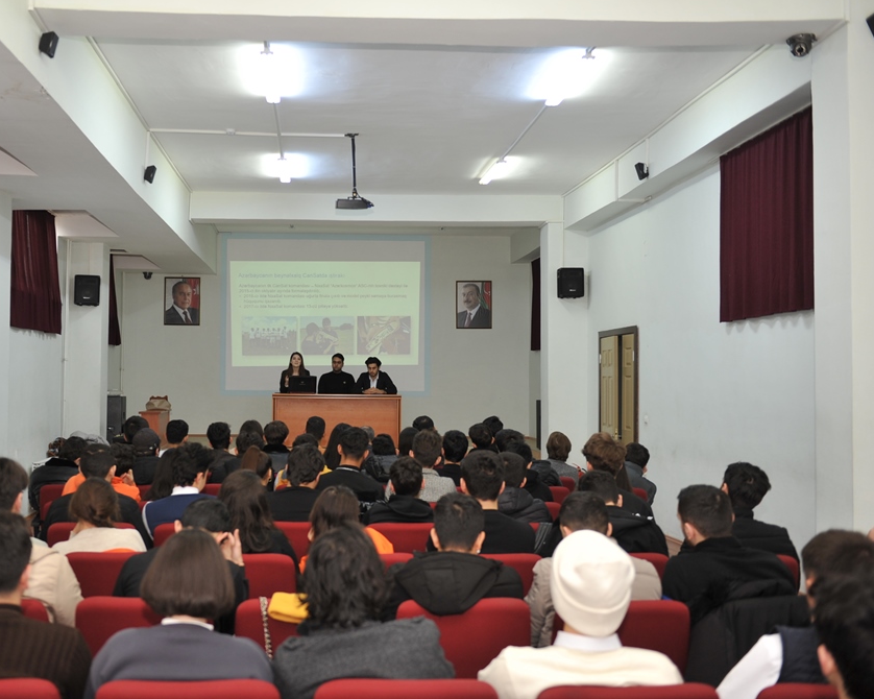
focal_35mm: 39
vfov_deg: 38.2
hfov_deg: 46.5
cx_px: 341
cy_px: 351
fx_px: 1009
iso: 400
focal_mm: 34
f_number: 2.8
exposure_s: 1/60
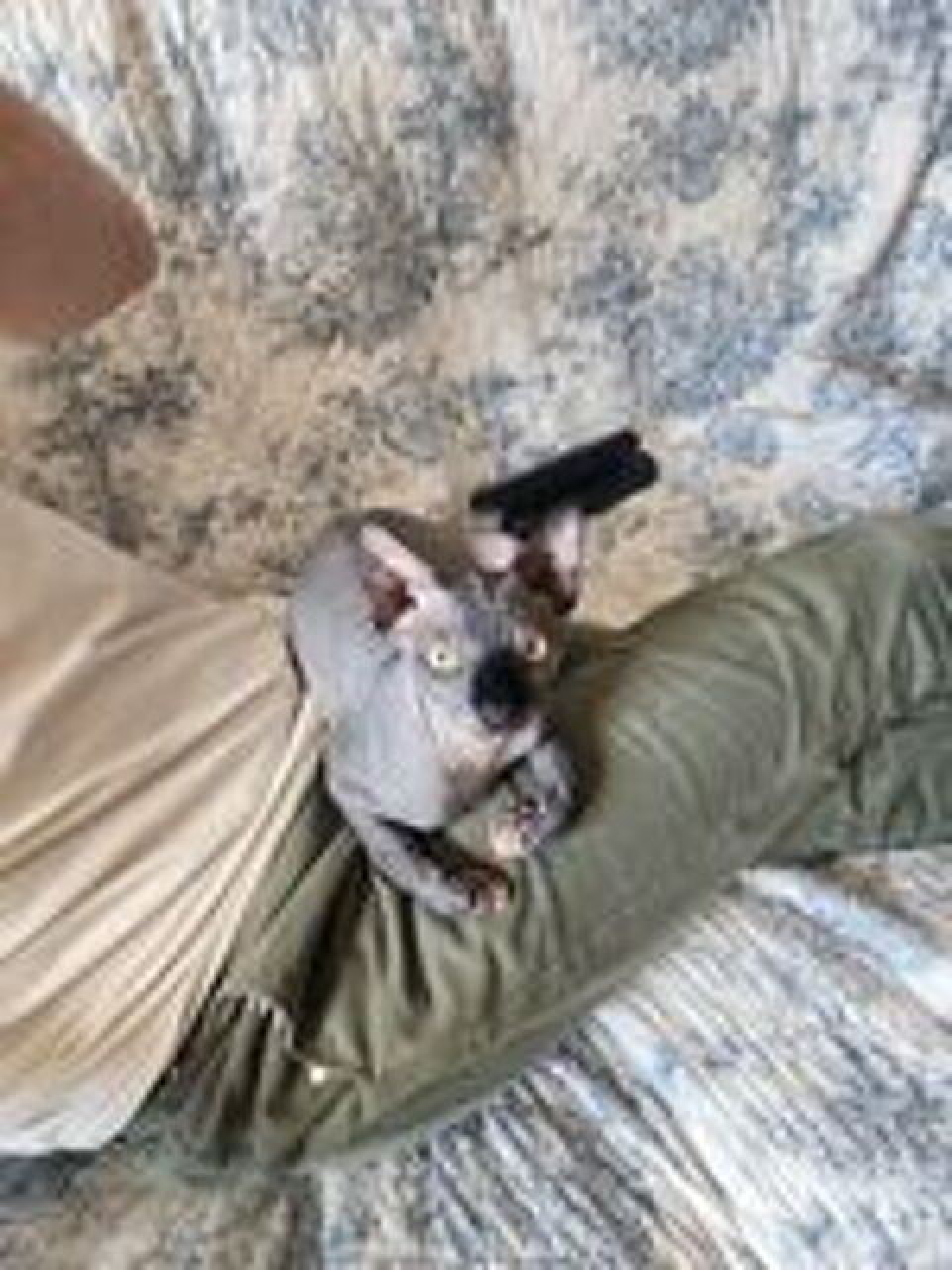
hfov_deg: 58.9
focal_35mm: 23
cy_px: 635
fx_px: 843
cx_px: 476
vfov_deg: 73.9
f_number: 1.8
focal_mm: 6.4
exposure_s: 1/120
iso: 250
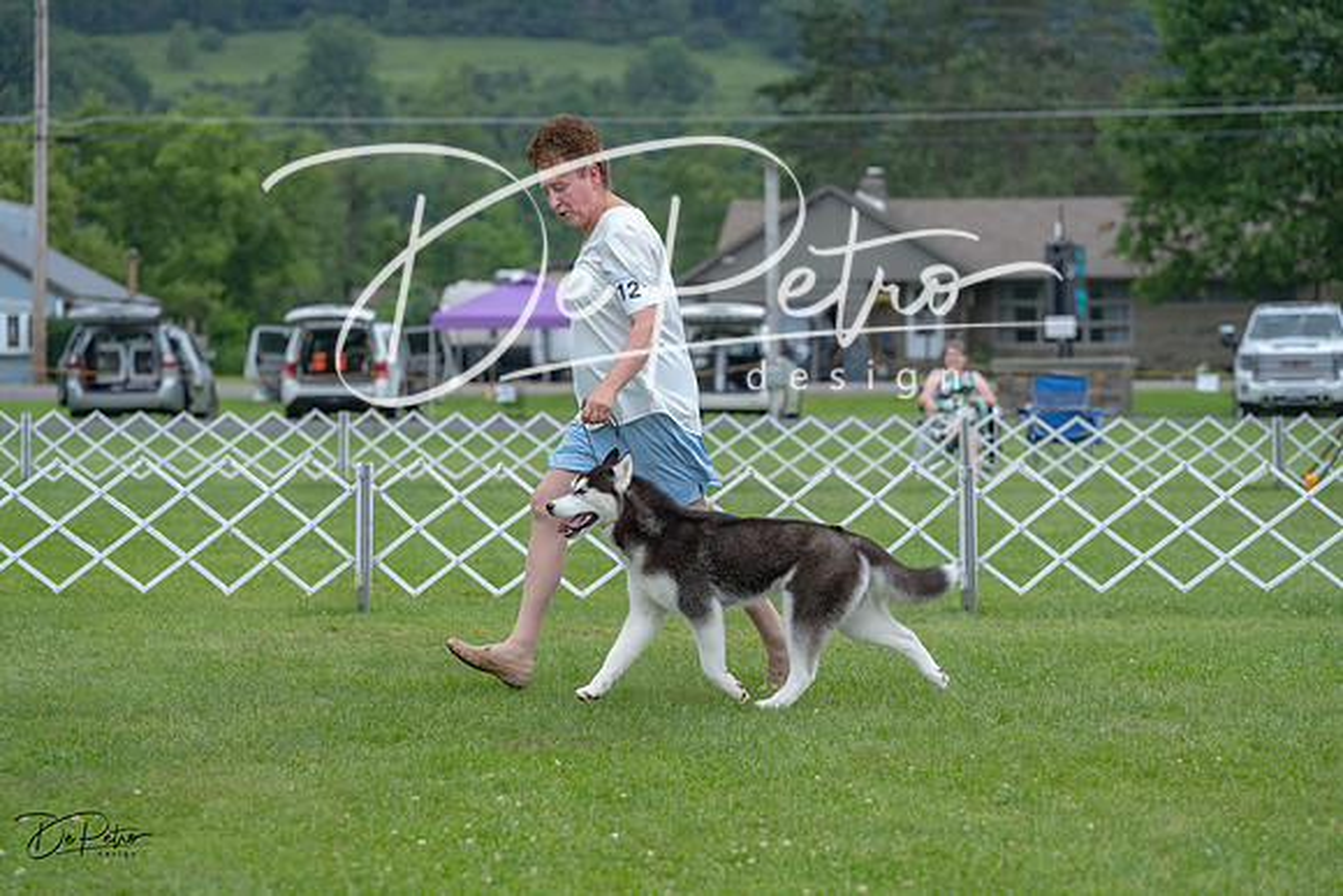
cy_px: 448
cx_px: 672
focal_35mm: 119
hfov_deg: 17.2
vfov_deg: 11.5
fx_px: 4440
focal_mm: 119
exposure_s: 1/1000
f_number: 4.5
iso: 400
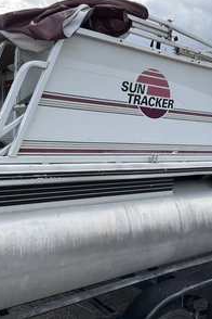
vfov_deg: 47.4
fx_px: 362
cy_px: 157
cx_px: 124
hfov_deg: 32.6
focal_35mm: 41
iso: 25
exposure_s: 1/929
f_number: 1.8
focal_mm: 3
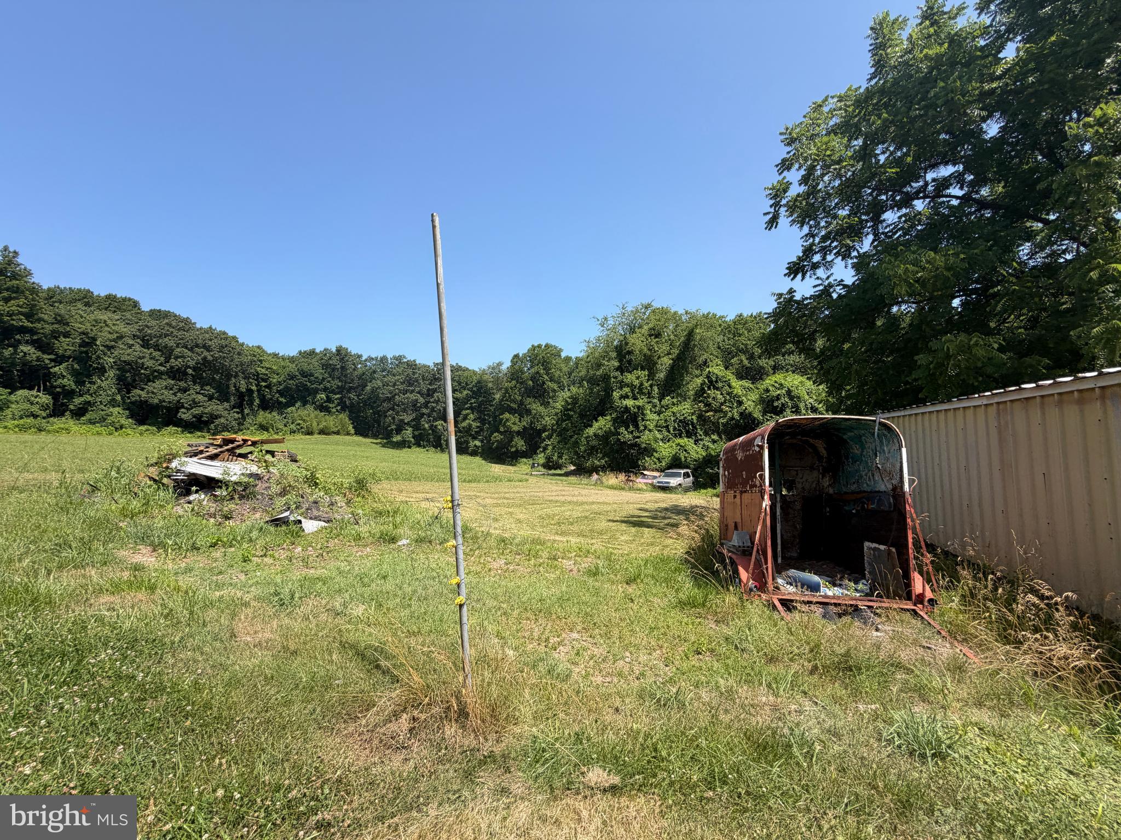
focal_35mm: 14
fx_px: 453
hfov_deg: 102.1
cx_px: 560
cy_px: 420
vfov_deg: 85.7
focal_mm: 2.22
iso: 32
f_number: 2.2
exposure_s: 1/770
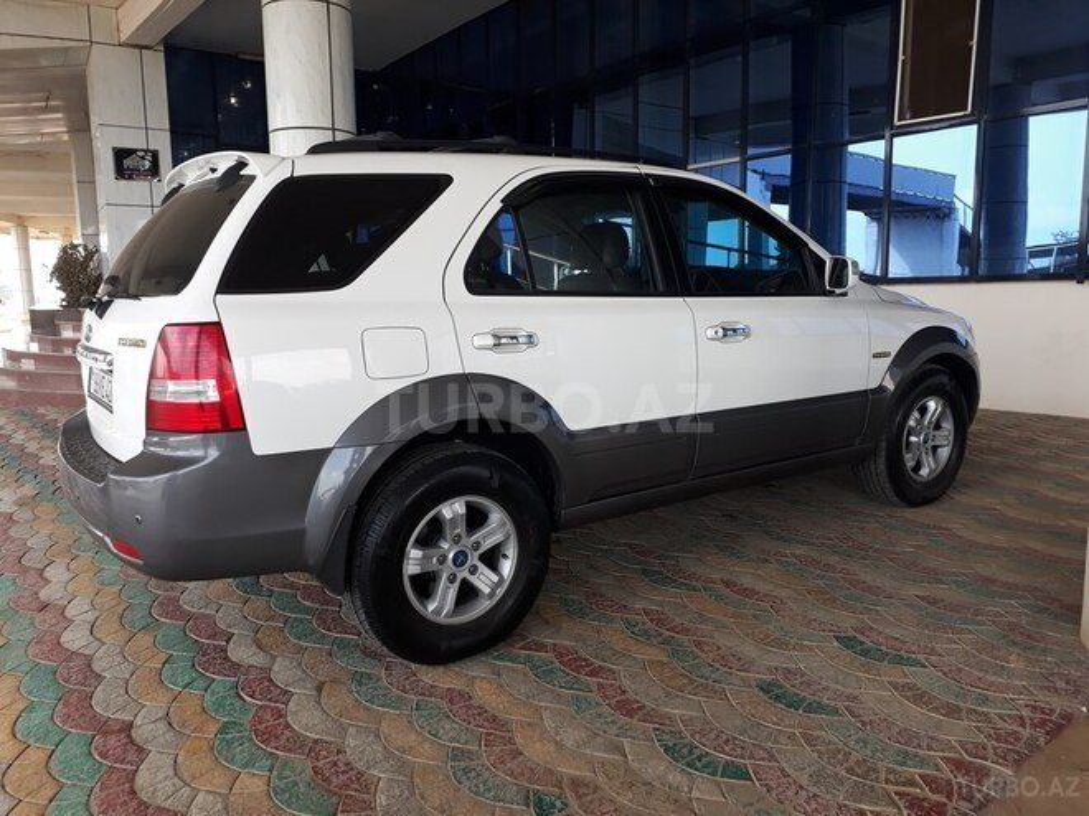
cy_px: 408
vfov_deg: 51.4
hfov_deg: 65.3
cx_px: 544
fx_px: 849
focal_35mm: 27
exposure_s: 1/113
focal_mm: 3.6
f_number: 1.9
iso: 40
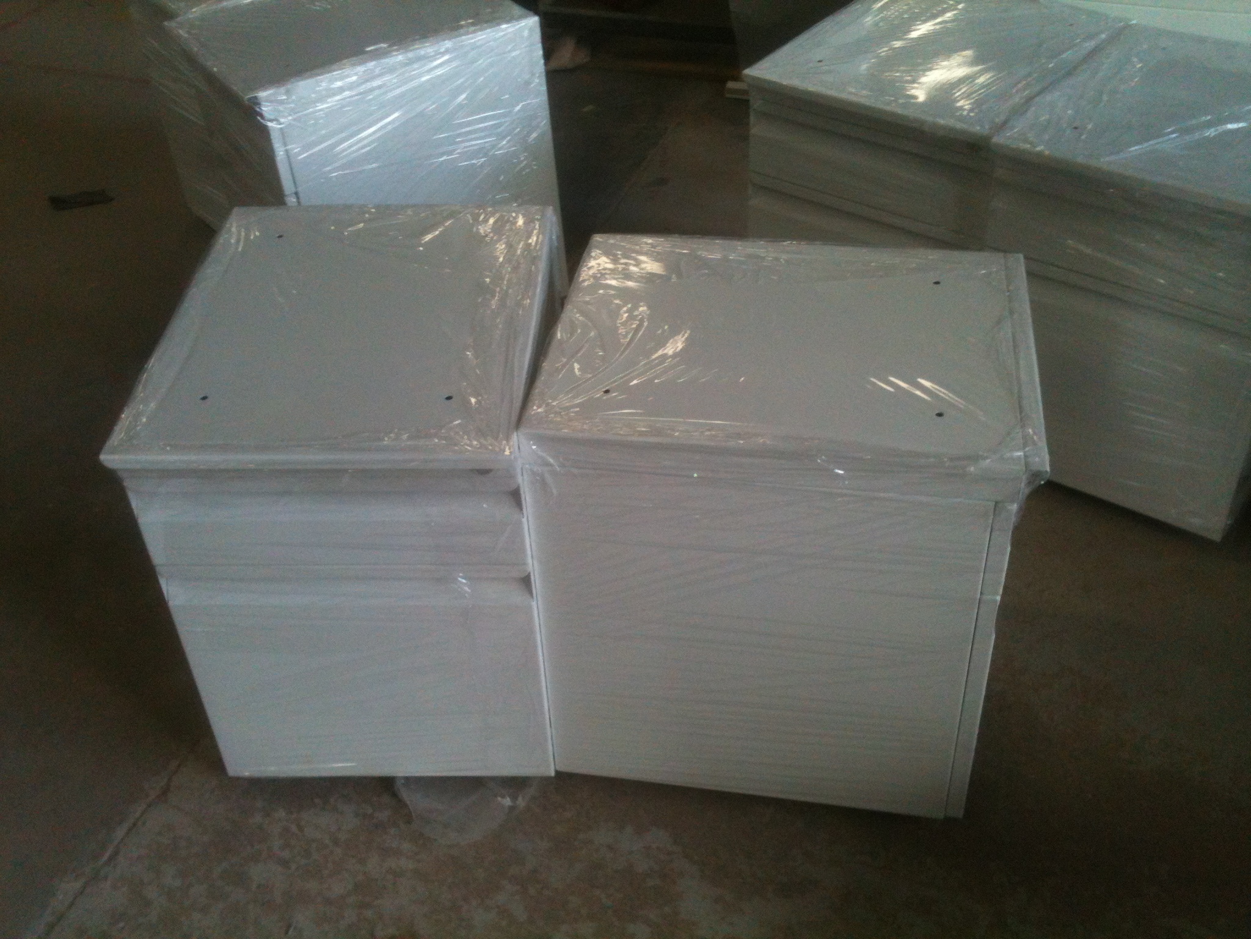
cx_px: 626
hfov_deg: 52.6
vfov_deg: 40.7
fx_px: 1265
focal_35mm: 35
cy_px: 470
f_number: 2.8
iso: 125
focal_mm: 3.85
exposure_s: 1/100
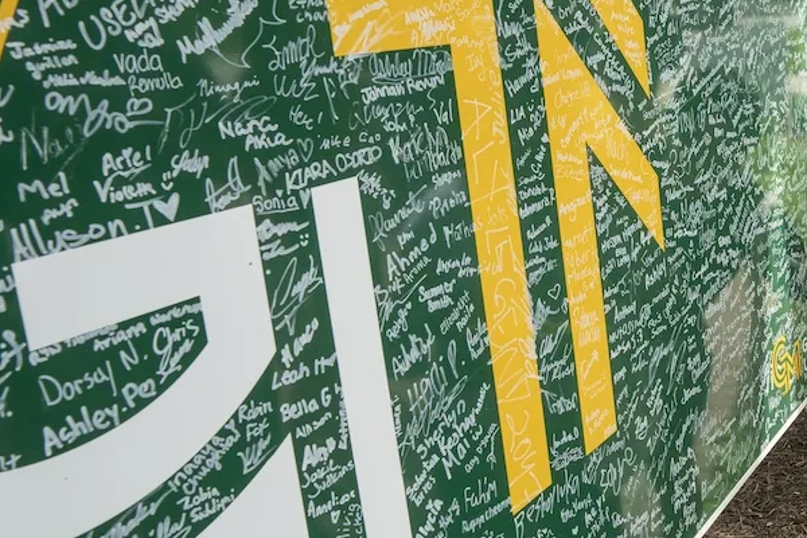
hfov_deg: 53.4
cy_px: 112
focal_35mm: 34
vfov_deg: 37.6
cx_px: 600
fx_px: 762
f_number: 9
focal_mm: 17
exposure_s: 1/320
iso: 100
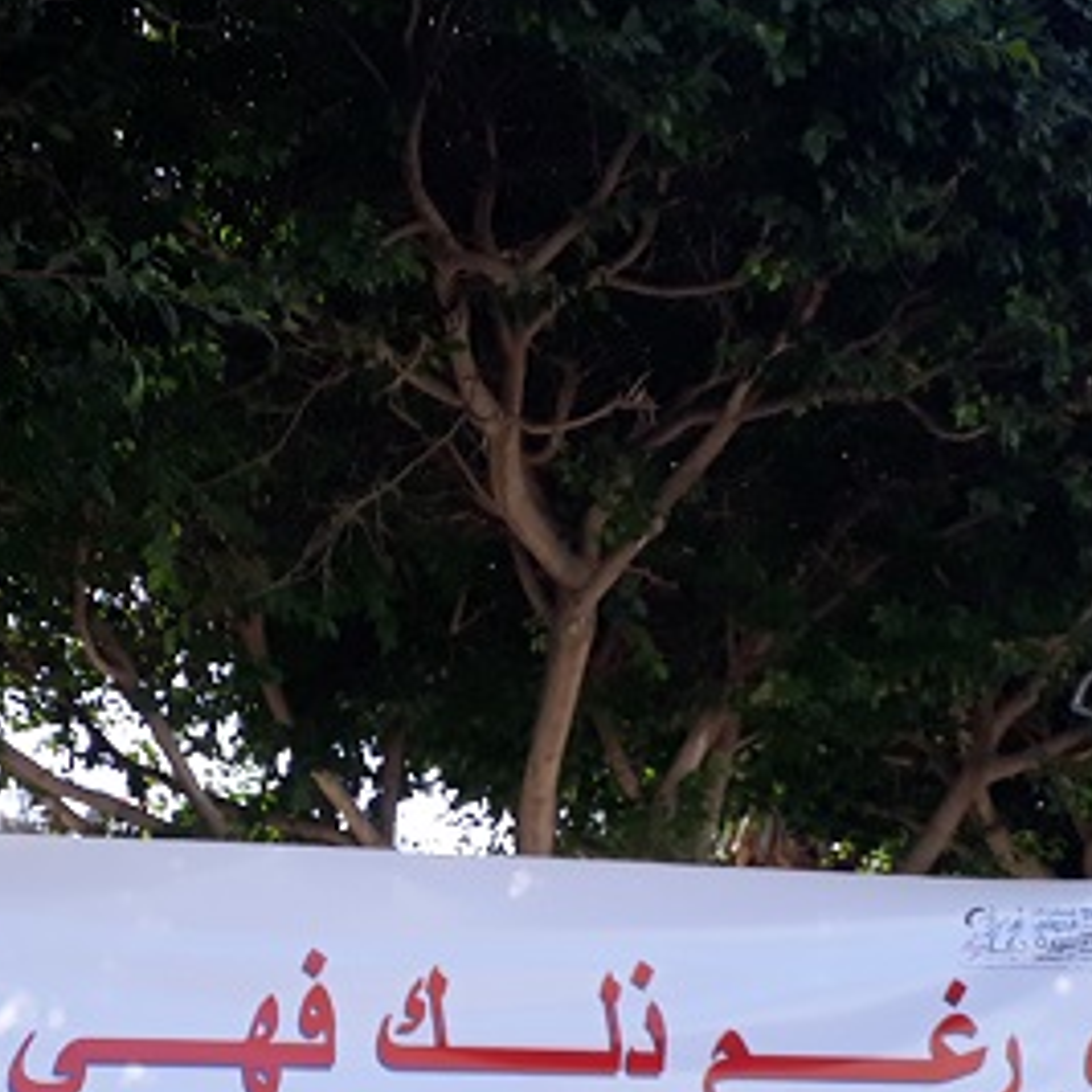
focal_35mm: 67
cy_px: 822
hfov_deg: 25.6
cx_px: 356
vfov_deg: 25.4
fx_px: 2391
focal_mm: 3.6
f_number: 1.9
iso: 40
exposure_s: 1/571
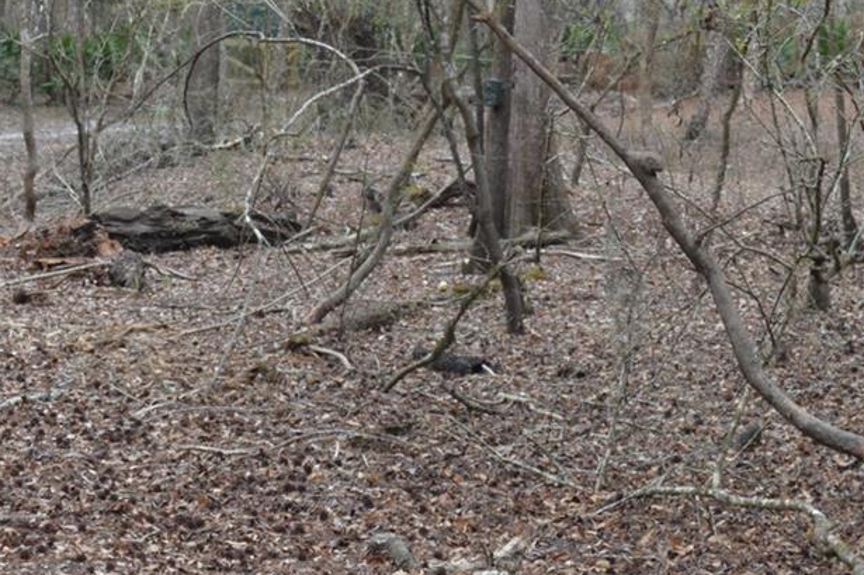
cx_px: 312
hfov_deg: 17.5
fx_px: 2806
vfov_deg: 11.6
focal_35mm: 117
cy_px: 67
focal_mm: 30
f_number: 5.6
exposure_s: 1/125
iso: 400
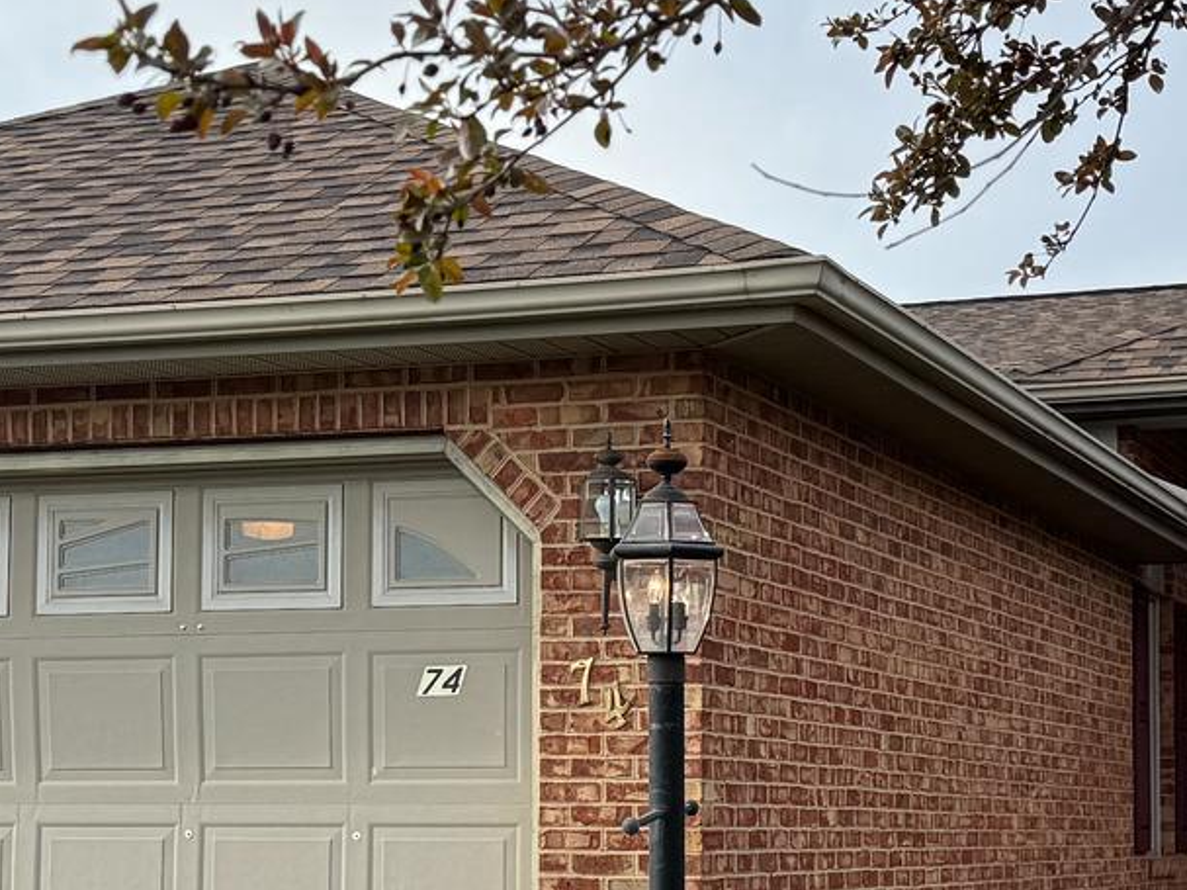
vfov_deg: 18.0
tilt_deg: +2.3
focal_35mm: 81
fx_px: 2777
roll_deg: -0.4
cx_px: 671
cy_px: 735
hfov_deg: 24.1
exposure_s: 1/2174
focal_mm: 6.76
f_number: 1.78
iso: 80
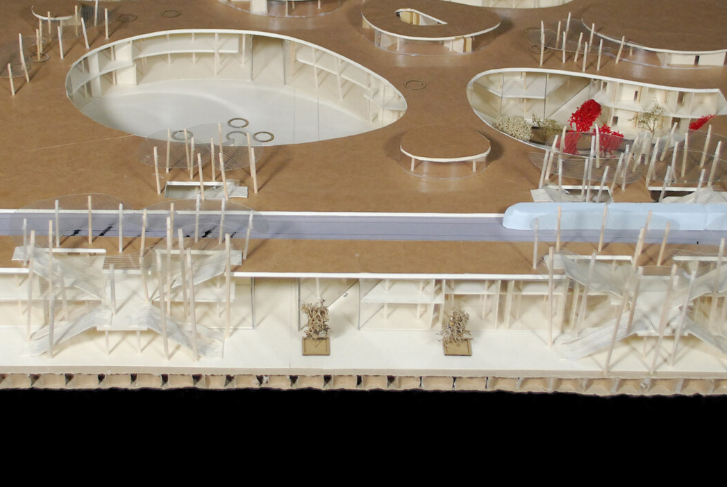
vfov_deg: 20.4
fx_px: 1334
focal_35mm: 66
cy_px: 94
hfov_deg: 30.5
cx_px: 326
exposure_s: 1/30
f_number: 4.2
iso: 720
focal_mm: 24
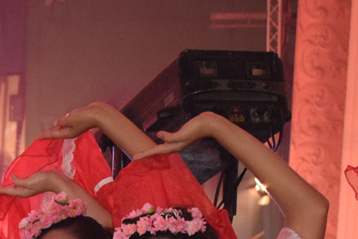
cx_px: -91
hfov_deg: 13.5
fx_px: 1458
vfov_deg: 9.1
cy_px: 346
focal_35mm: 147
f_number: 4.2
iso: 3200
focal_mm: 31
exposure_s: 1/60
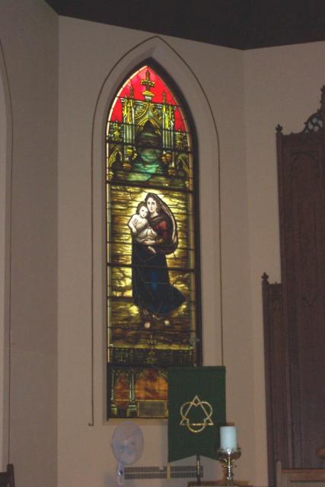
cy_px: 244
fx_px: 1204
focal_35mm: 89
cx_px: 162
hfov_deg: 15.4
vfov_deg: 22.9
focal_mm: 18.7
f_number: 4
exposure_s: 1/60
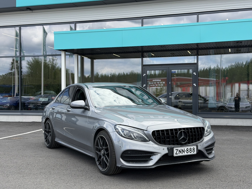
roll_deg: +0.2
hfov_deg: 39.7
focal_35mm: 48
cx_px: 126
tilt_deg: -0.4
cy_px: 94
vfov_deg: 30.3
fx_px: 349
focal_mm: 6.76
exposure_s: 1/1484
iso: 64
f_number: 1.78
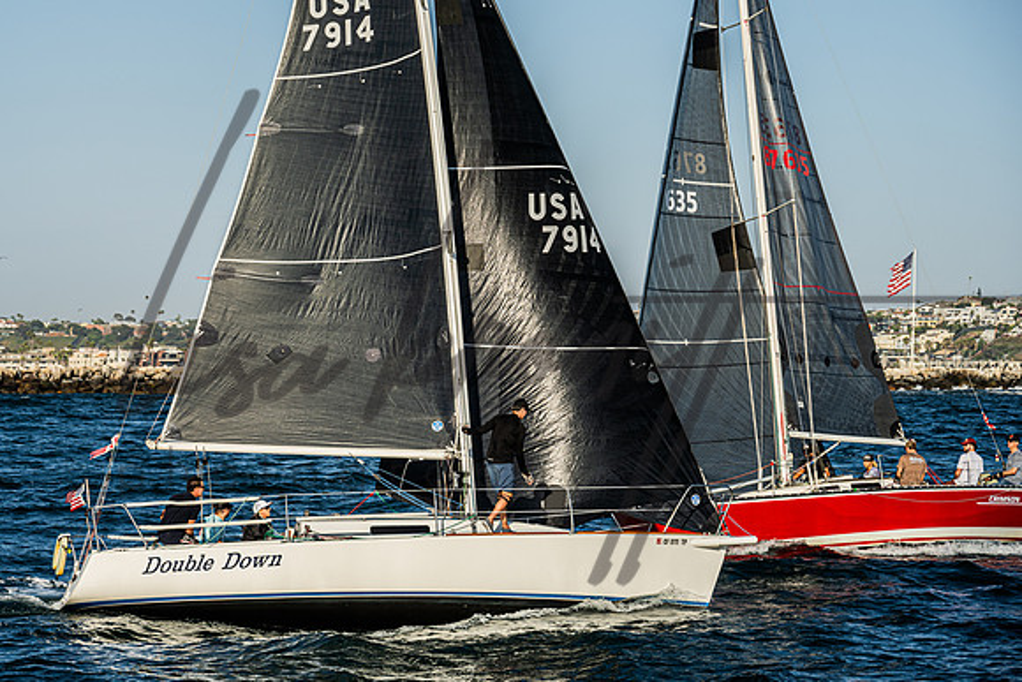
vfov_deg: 11.9
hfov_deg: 17.7
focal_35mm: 116
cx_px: 420
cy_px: 304
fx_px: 3280
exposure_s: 1/1000
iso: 100
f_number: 6.3
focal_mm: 98
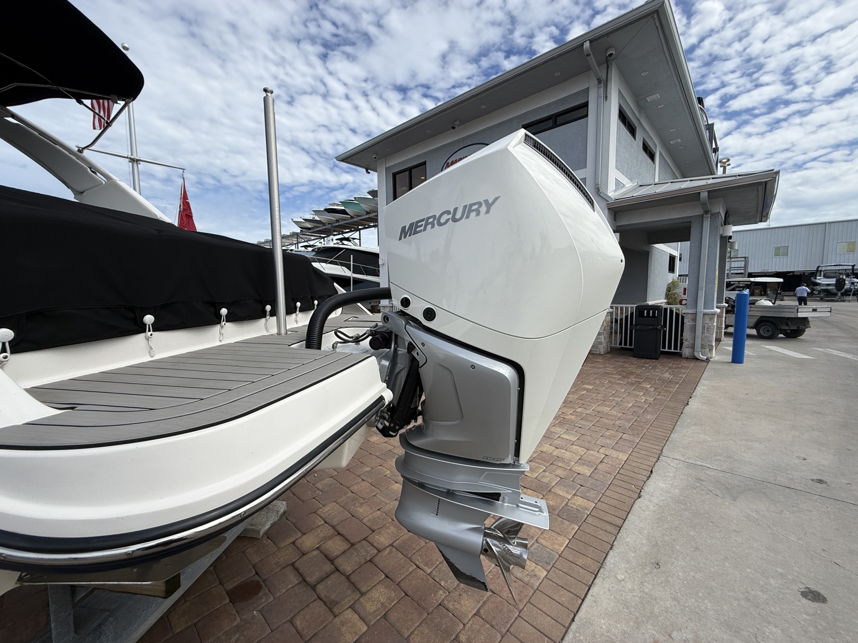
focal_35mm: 14
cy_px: 322
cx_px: 429
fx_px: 347
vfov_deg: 85.7
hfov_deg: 102.1
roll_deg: +0.1
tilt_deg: -4.1
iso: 50
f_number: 2.2
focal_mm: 2.22
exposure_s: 1/3125
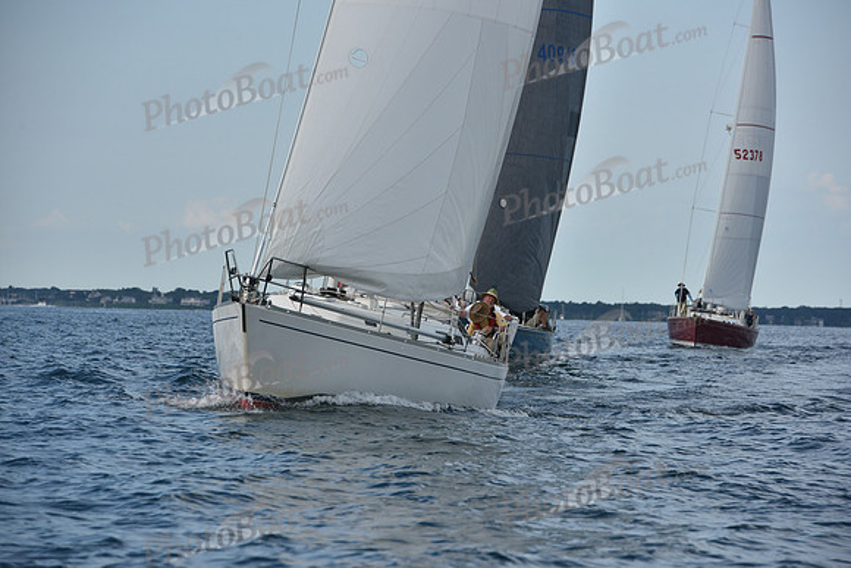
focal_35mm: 200
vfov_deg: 6.9
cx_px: 426
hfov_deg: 10.3
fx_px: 4729
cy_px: 284
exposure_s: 1/1000
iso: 320
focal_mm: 200
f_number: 8
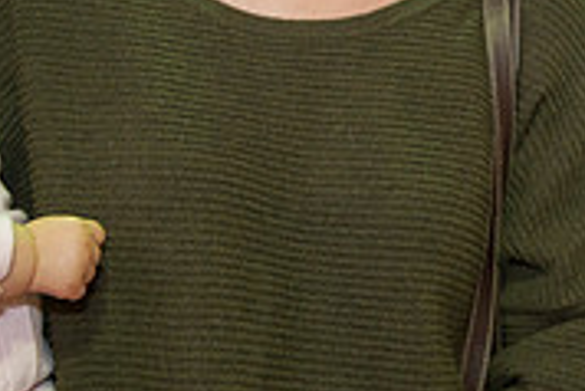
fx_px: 1691
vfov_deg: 13.0
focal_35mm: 104
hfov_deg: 19.4
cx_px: 490
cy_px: 13
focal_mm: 32
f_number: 2.8
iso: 1000
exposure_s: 1/80
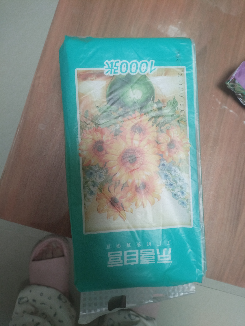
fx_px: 245
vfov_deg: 67.3
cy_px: 163
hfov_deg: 53.1
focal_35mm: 26
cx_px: 122
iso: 547
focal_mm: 4.25
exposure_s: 1/20
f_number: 1.8
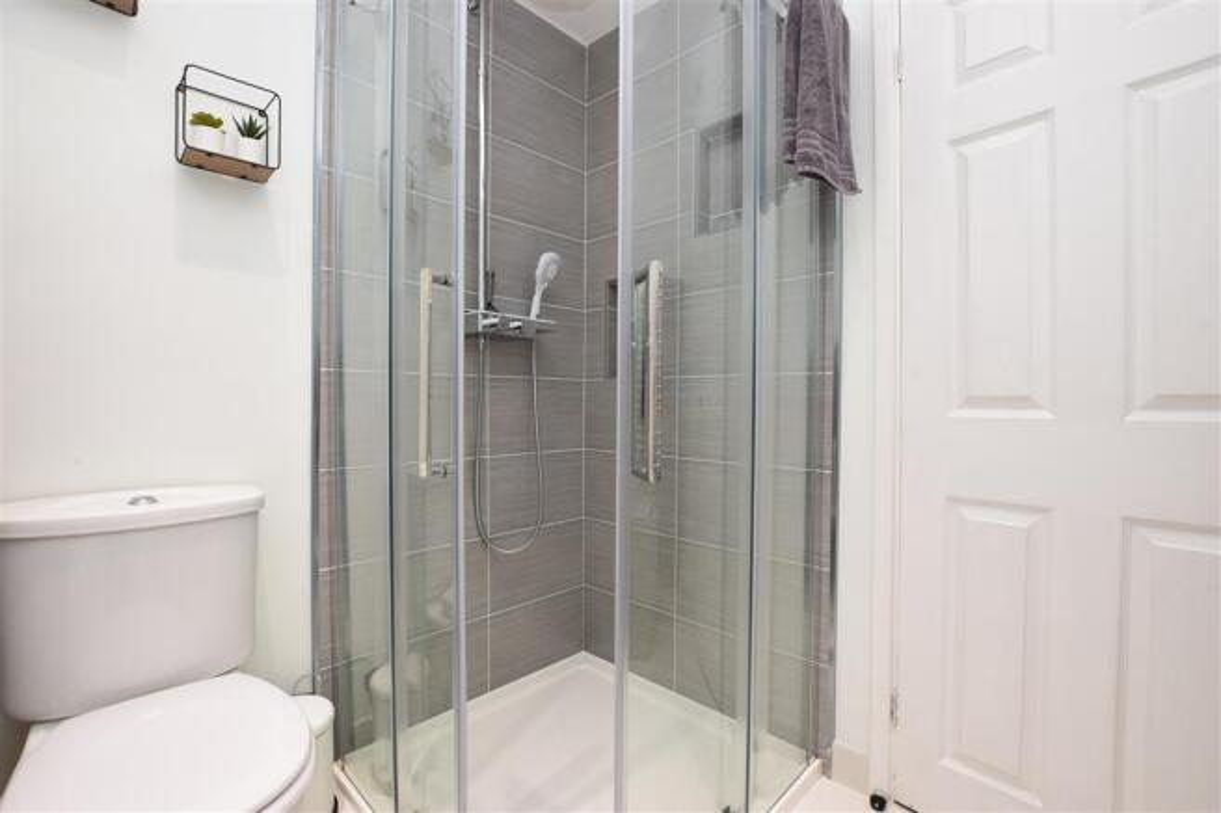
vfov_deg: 77.3
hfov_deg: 100.4
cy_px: 406
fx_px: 509
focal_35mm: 15
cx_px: 610
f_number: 7.1
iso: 250
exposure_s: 1/25
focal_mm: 10
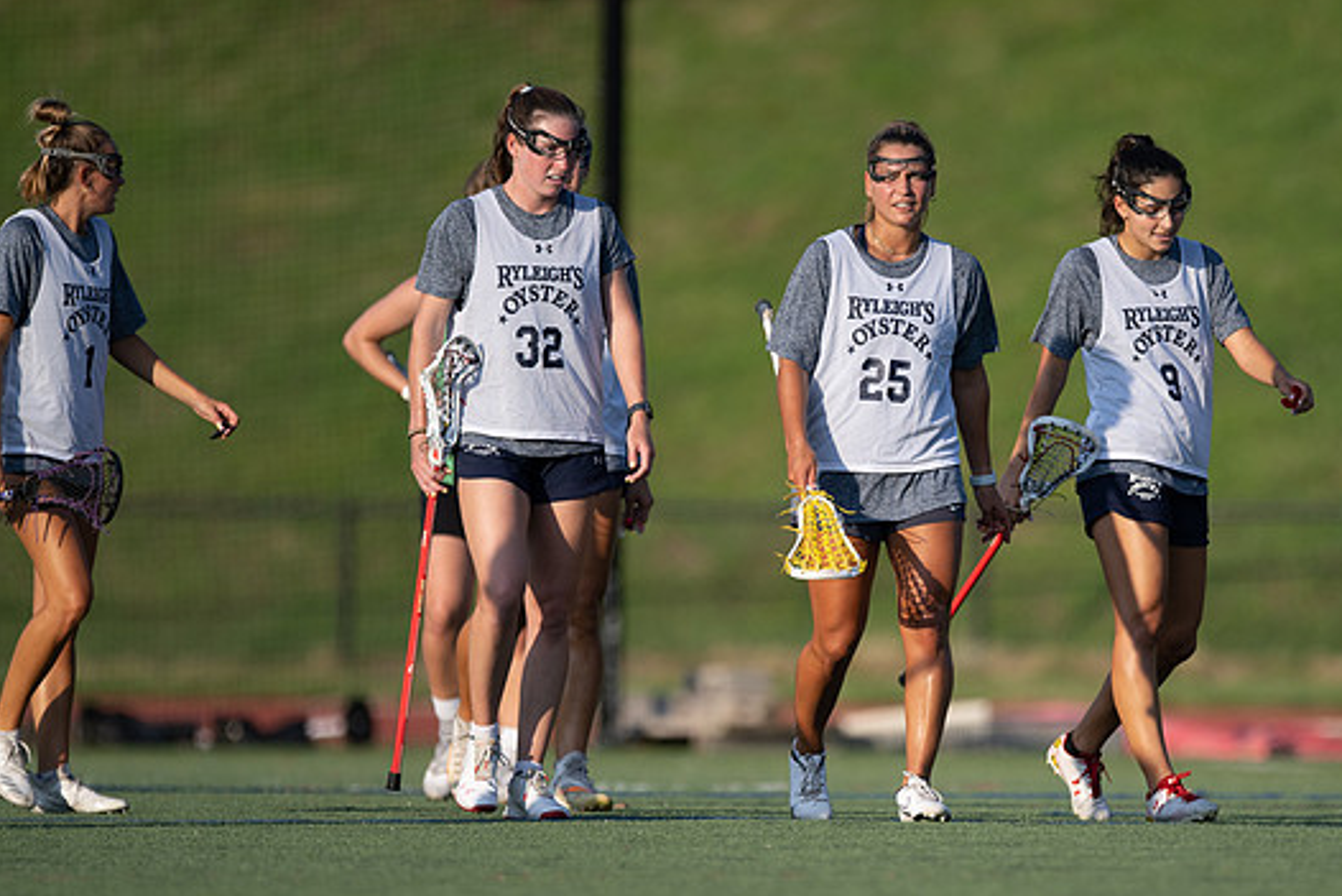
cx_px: 972
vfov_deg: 2.0
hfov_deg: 3.0
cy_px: 645
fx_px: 25242
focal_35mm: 677
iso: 160
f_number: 2.8
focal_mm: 400
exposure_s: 1/2000
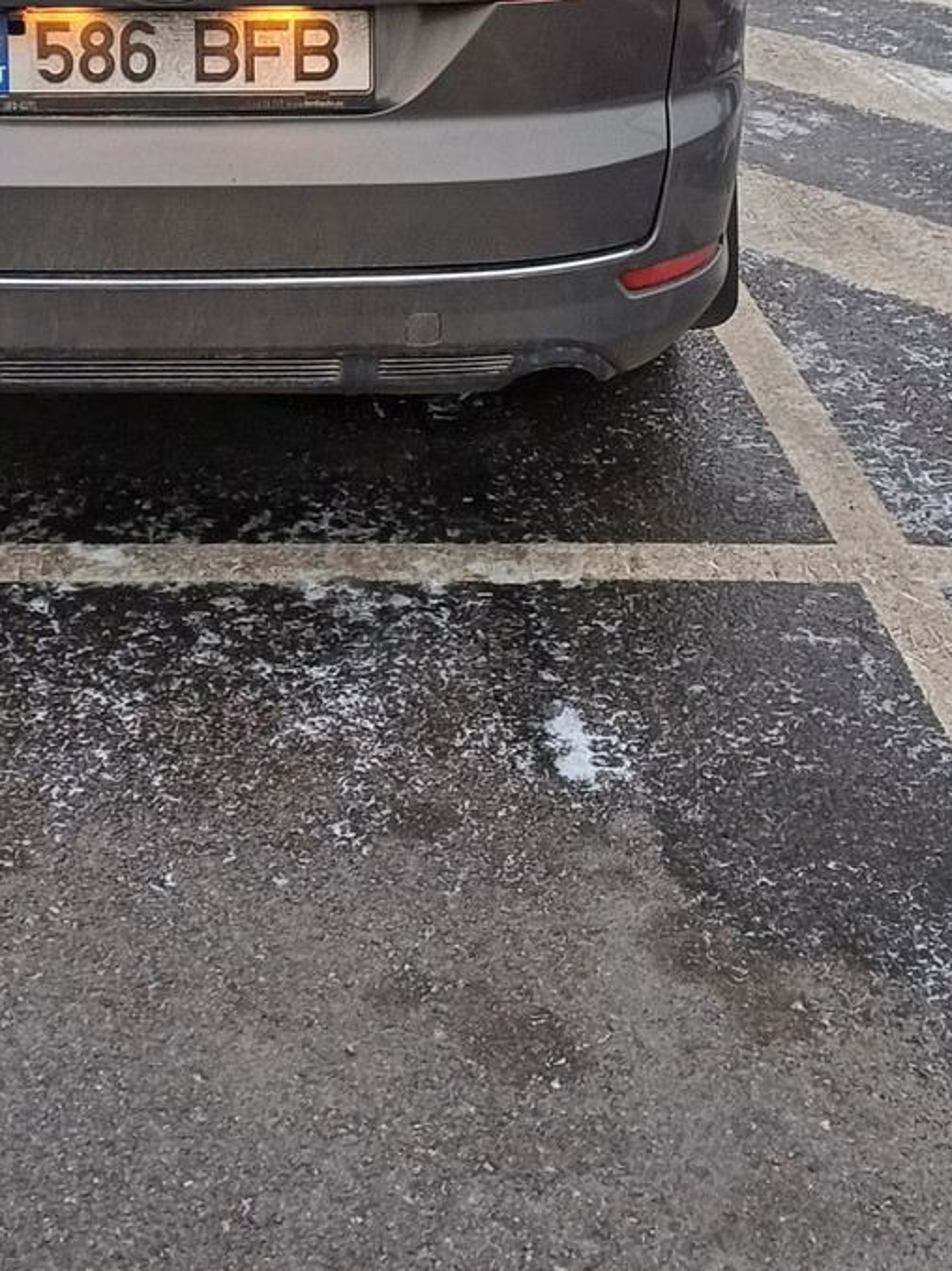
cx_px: 238
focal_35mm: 59
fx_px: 2165
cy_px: 178
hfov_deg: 24.5
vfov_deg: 31.5
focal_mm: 4.65
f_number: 1.8
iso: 250
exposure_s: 1/50
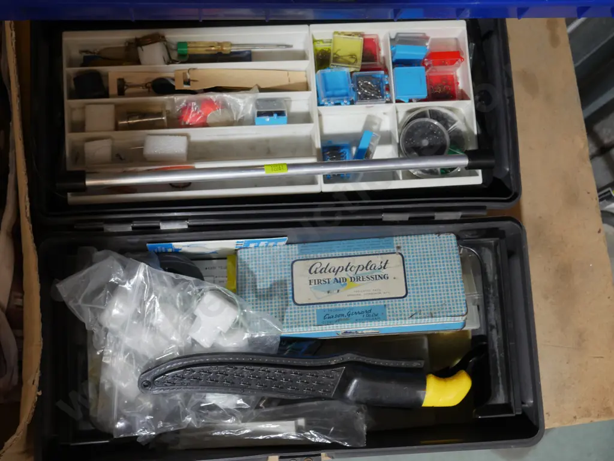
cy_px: 230
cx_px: 307
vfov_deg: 29.1
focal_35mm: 50
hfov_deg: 38.2
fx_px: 887
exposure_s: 1/60
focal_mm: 25
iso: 1000
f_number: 5.3
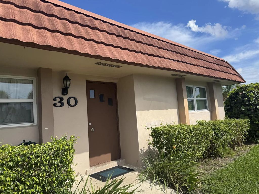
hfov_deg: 71.6
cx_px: 130
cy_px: 97
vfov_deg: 56.8
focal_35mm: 24
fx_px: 180
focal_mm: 6.76
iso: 80
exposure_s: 1/4950
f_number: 1.78
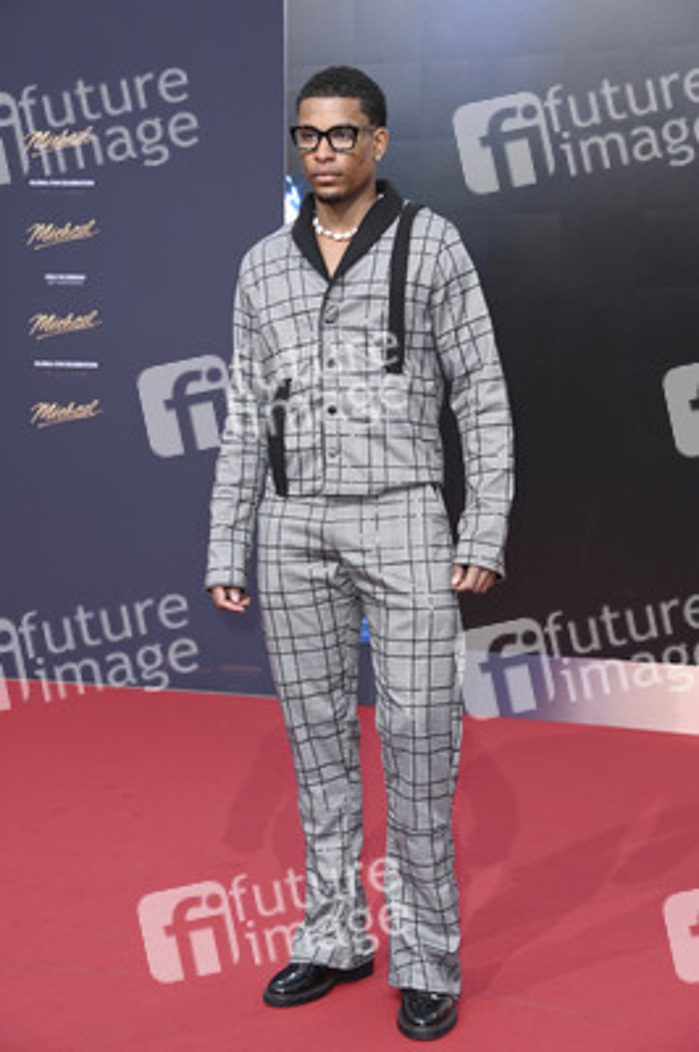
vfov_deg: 28.9
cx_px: 350
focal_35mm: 70
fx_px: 2042
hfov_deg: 19.4
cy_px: 526
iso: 400
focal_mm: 70
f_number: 5.6
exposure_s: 1/250
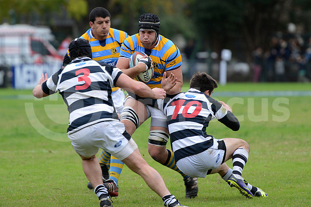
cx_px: 156
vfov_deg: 4.9
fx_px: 2419
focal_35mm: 280
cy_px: 104
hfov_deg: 7.4
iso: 1600
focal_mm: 280
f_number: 4
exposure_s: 1/500
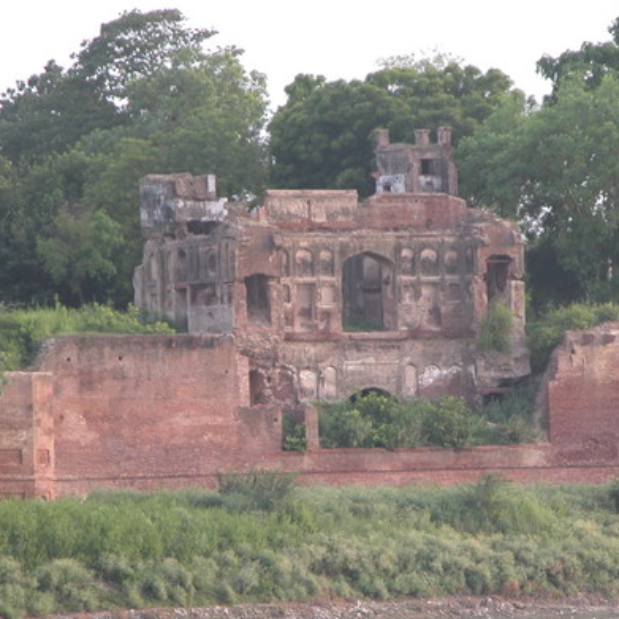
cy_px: 377
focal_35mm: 385
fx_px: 7789
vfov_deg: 4.6
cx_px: 397
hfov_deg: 4.6
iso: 100
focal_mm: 67.7
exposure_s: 1/83.3
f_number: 4.2
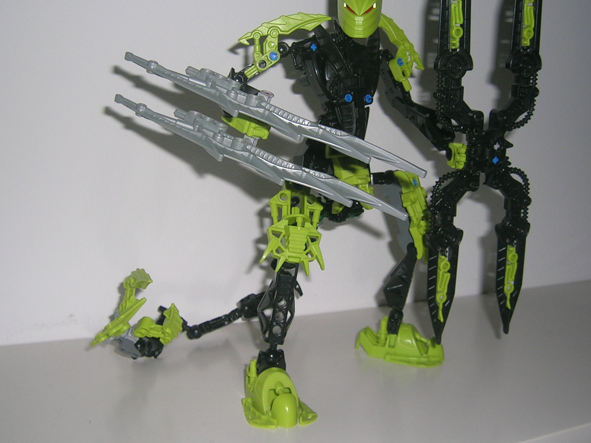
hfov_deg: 44.8
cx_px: 293
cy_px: 211
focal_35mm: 42
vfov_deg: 34.3
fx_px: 717
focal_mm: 5.4
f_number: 2.8
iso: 50
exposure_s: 1/60.1
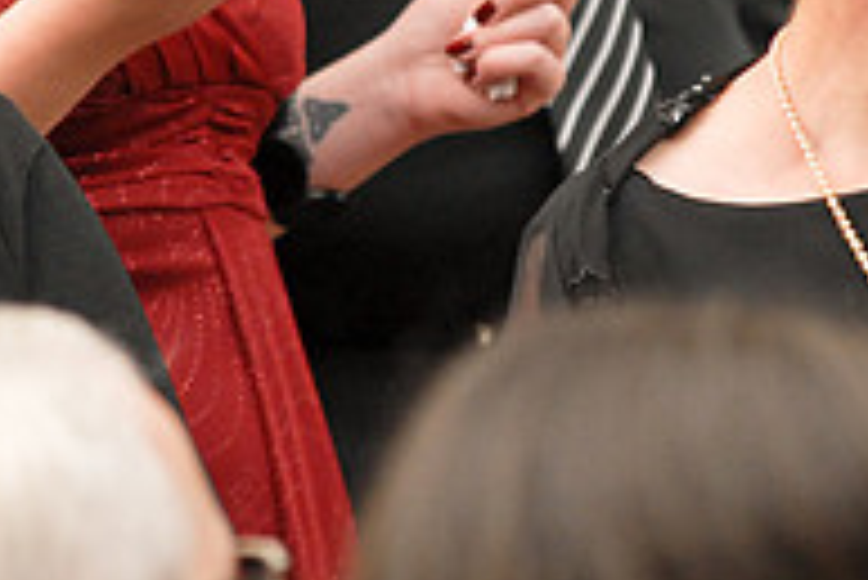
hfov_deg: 2.9
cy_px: -22
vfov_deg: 1.9
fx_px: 17445
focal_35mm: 723
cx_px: 418
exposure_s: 1/1250
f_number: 3.5
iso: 400
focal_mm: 160
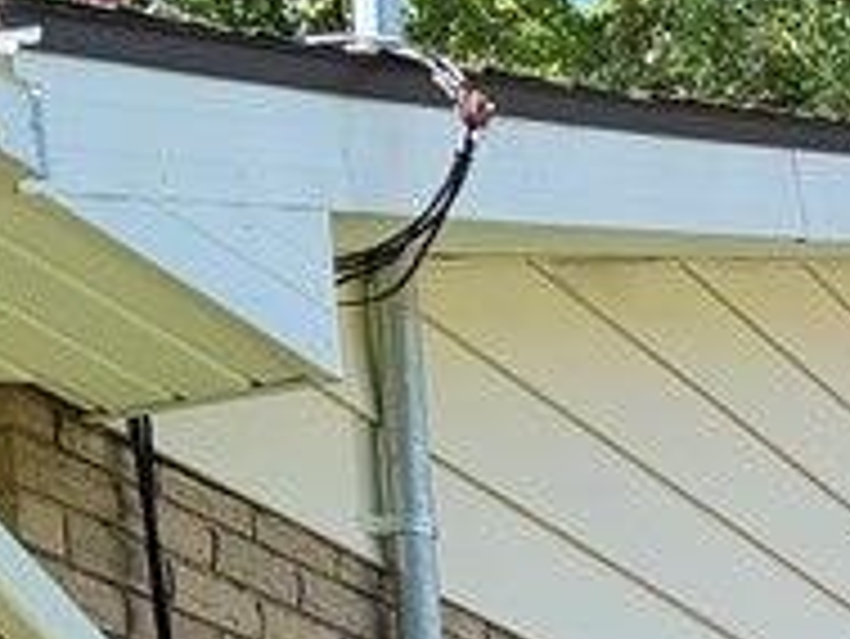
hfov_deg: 14.1
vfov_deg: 10.0
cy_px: 1516
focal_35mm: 130
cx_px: 1309
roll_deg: +3.0
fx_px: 3194
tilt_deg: -1.2
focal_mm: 6.76
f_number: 1.78
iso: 100
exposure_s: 1/504
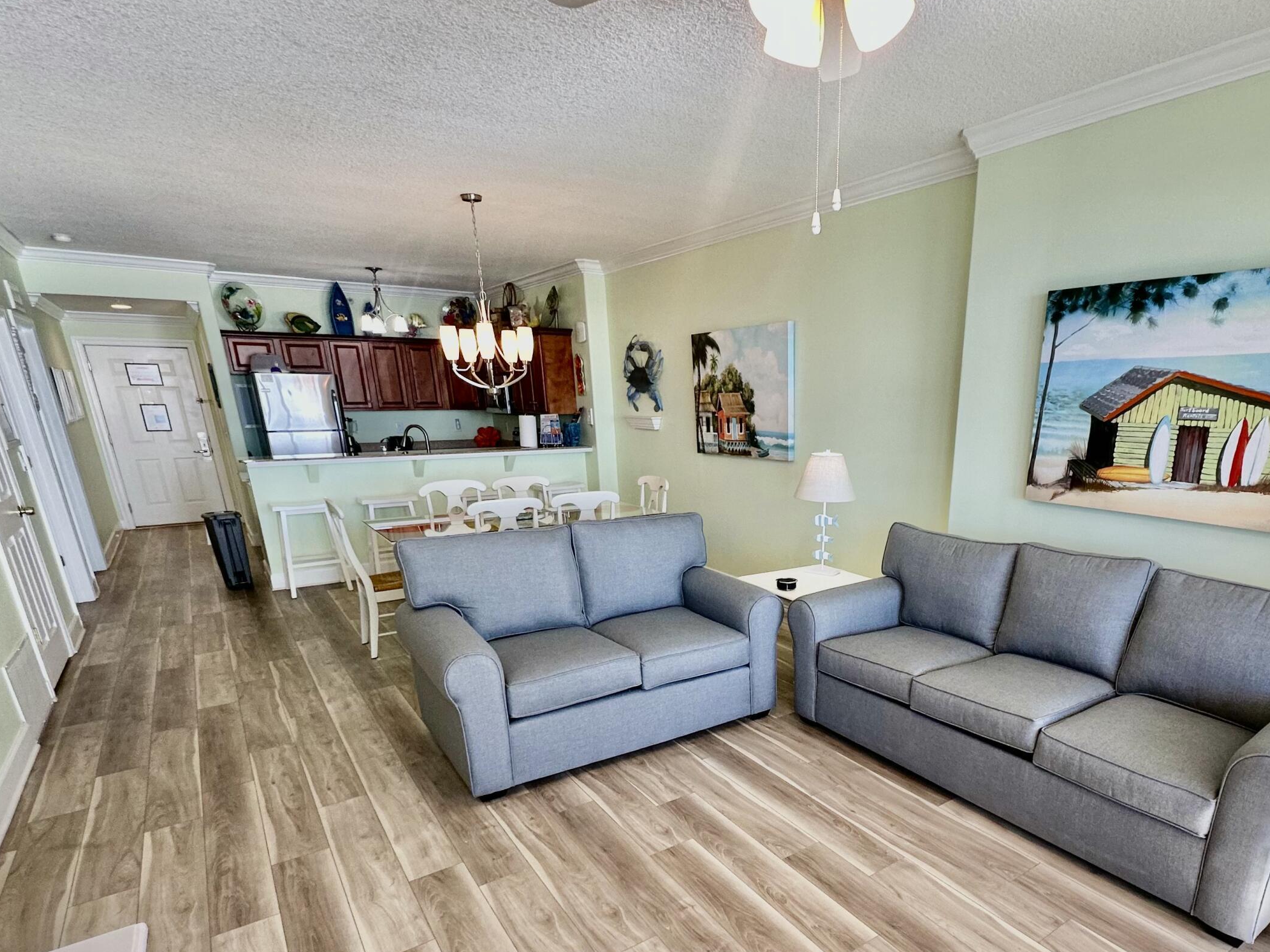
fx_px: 734
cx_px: 769
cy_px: 653
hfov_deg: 80.7
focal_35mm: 20
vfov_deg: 63.9
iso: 125
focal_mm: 2.22
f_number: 2.2
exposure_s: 1/120
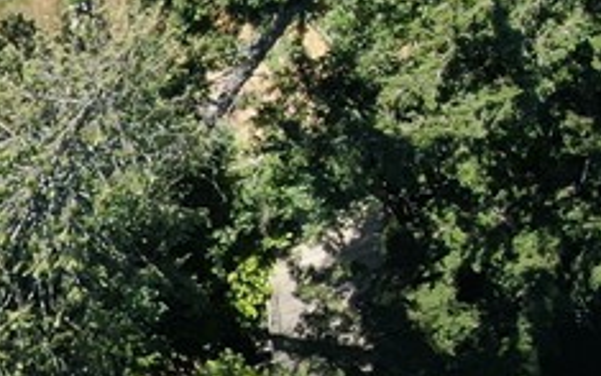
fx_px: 2343
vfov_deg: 9.1
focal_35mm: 143
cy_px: 361
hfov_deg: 13.4
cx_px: -417
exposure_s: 1/500
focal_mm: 5.33
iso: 100
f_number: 3.1
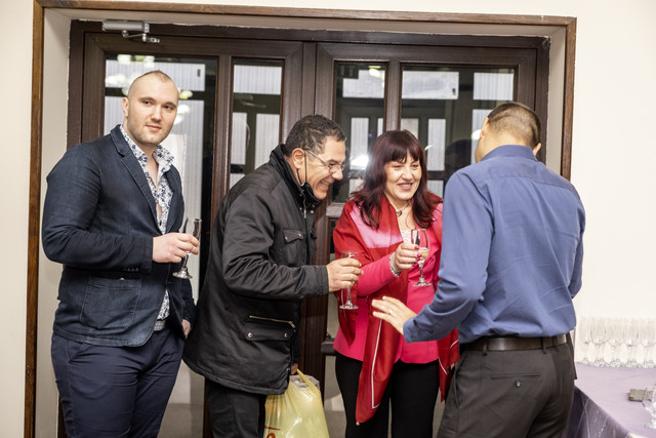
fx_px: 1094
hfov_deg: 33.4
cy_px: 219
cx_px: 328
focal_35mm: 60
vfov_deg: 22.6
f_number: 2.8
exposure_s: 1/125
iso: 1250
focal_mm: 40.1
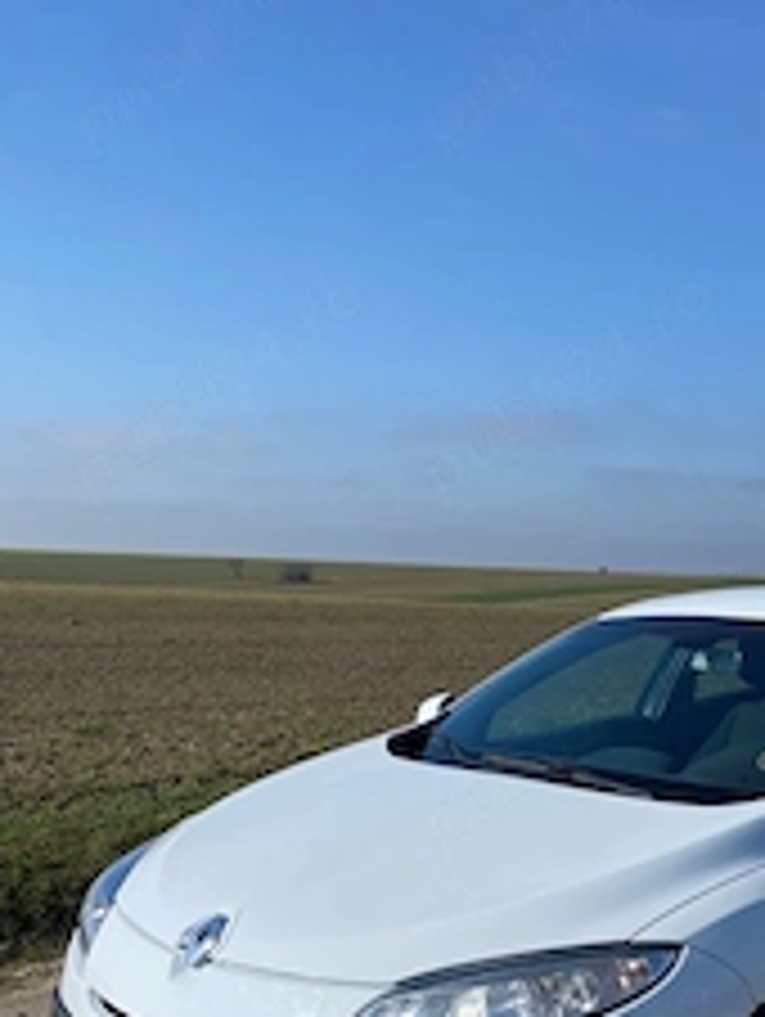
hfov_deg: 30.5
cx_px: 657
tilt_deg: -7.4
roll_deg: -1.5
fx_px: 1353
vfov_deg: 39.8
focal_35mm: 46
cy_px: 792
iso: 32
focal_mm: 4.25
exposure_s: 1/3731
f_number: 1.8
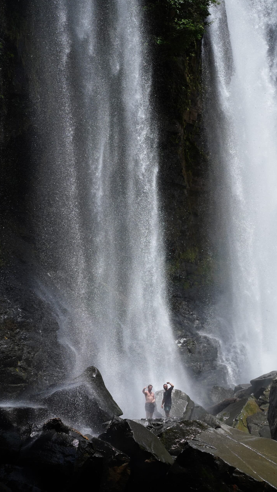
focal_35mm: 79
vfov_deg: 26.9
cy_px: 246
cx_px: 144
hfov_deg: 15.3
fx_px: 1032
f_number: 4.5
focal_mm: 75
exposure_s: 1/4000
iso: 800
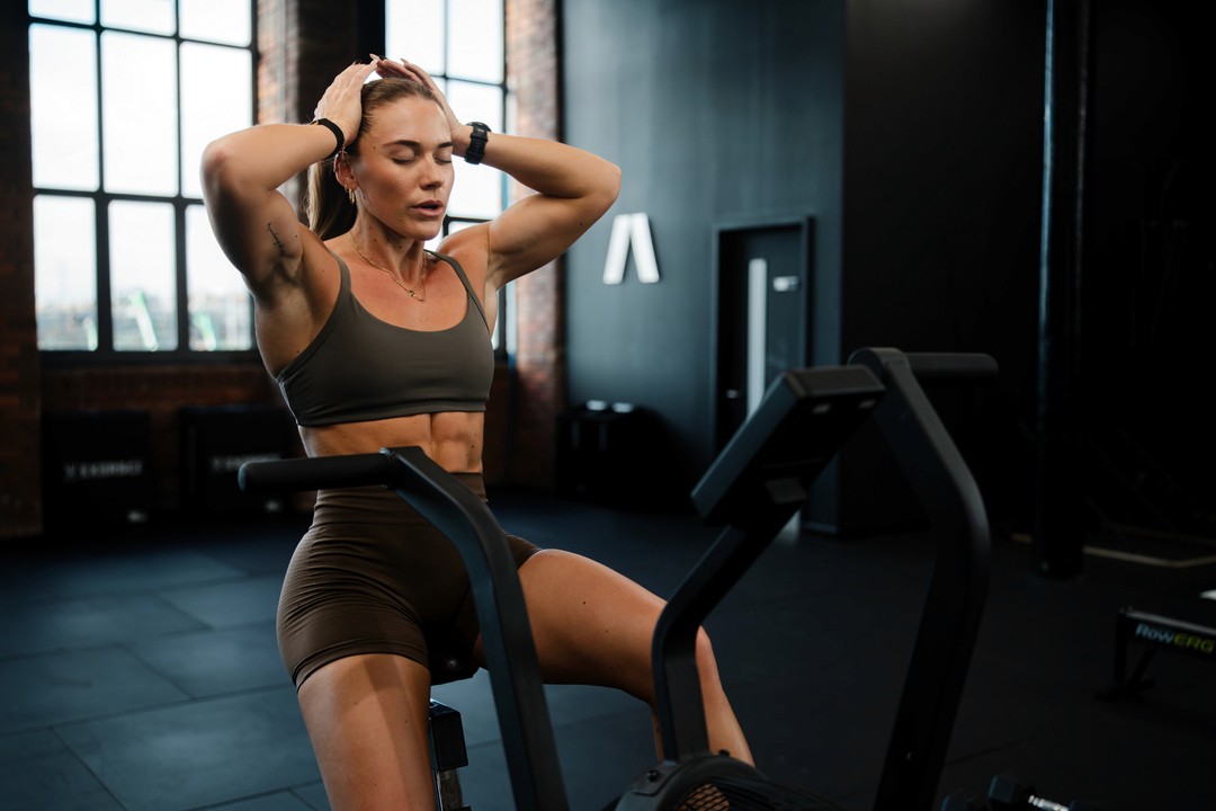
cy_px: 406
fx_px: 1182
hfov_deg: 54.4
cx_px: 608
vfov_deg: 37.9
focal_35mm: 35
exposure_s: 1/800
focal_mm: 35
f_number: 2
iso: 800
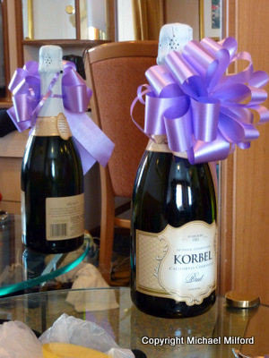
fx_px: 539
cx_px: 134
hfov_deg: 28.0
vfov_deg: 36.8
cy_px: 179
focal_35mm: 52
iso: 400
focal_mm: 8.5
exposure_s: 1/6
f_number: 3.8
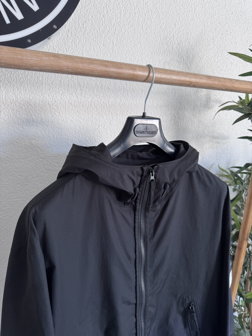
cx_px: 126
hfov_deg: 56.8
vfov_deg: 71.6
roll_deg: +0.4
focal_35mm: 24
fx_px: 233
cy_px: 168
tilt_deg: -8.6
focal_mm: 6.76
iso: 125
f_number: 1.78
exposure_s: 1/50
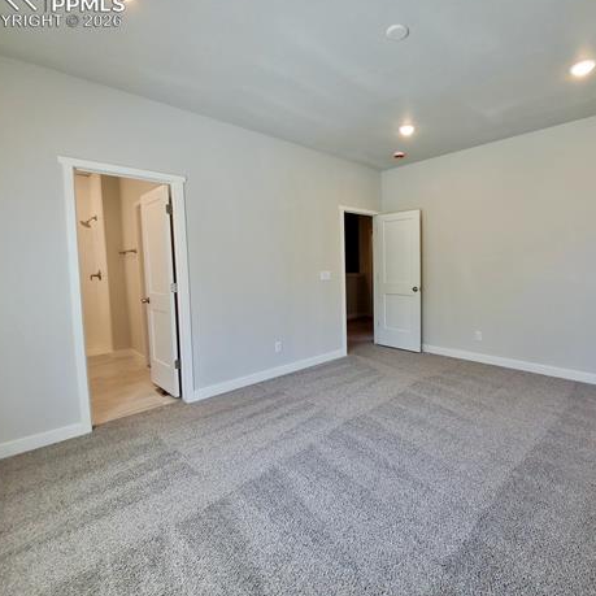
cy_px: 293
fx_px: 312
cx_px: 378
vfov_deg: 87.4
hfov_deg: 85.5
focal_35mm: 16
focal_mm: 1.74
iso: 50
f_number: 2.2
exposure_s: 1/40
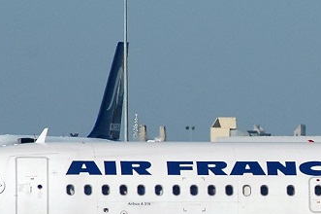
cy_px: 225
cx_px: 417
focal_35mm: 897
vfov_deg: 1.5
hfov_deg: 2.3
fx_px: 7989
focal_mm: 165
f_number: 8
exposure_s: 1/1000
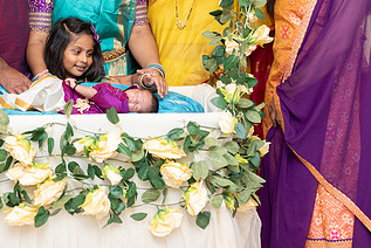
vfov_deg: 20.8
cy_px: 25
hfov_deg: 30.8
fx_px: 660
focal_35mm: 64
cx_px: 89
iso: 500
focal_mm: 35
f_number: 4
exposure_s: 1/200
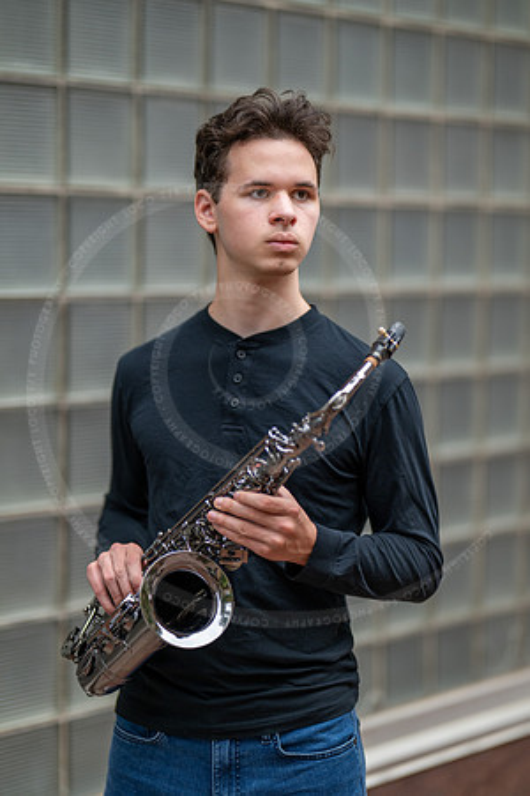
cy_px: 398
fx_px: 1877
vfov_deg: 23.9
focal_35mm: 85
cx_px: 265
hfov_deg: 16.1
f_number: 1.2
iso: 250
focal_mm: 85
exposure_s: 1/320
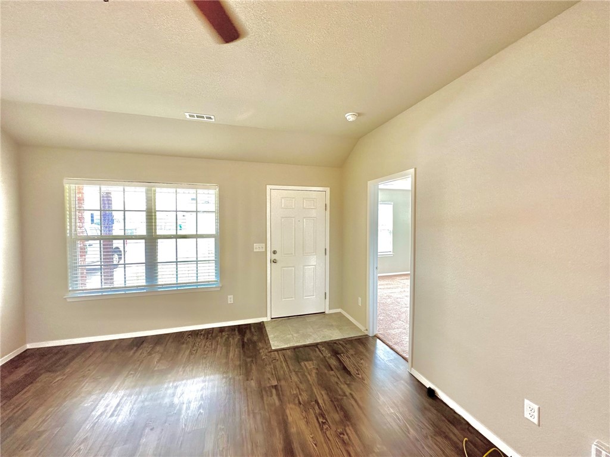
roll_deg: -0.2
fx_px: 247
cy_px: 228
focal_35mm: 14
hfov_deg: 102.1
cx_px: 305
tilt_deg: -2.1
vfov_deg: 85.7
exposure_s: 1/120
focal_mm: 2.22
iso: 160
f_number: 2.2
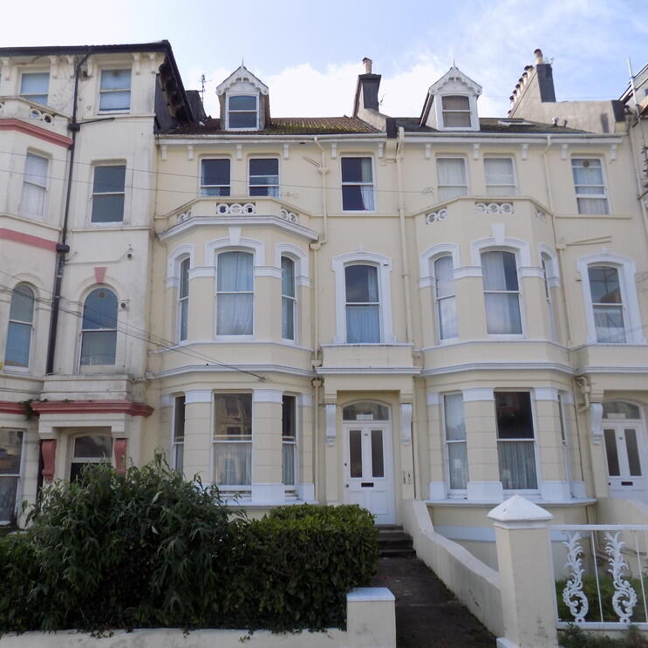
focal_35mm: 28
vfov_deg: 57.3
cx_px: 294
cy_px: 332
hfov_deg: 57.2
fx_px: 593
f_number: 3.1
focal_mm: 4
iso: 80
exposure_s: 1/500
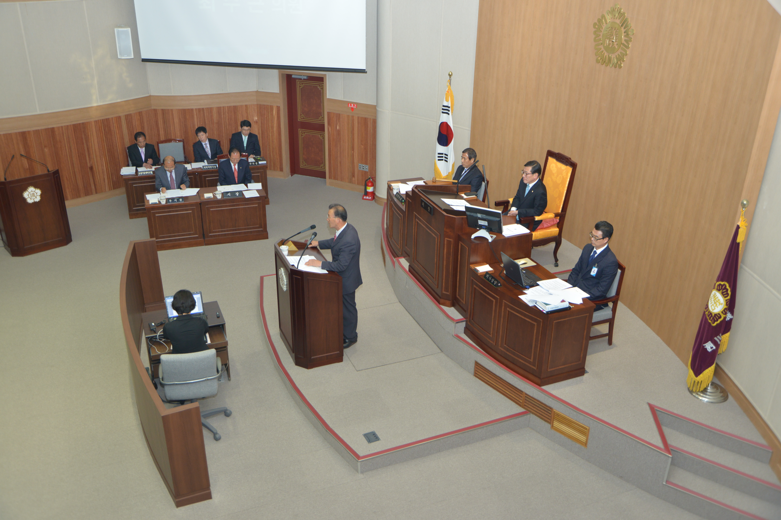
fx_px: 694
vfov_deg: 41.1
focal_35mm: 32
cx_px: 390
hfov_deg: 58.7
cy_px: 260
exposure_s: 1/100
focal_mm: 32
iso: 800
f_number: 5
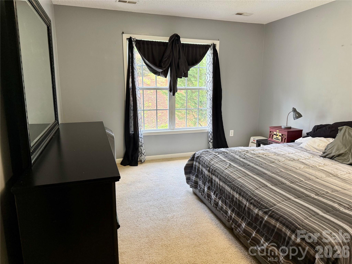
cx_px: 176
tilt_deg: -10.8
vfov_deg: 56.8
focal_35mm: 24
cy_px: 132
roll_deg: -0.4
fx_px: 244
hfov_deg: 71.6
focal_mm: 6.76
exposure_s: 1/60
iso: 200
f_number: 1.78
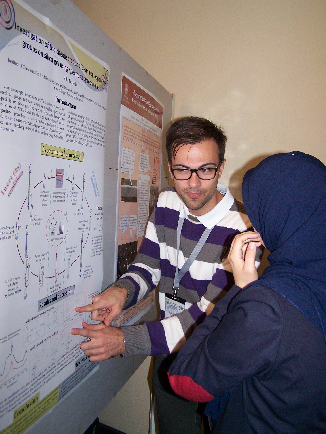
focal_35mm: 38
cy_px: 217
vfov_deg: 48.9
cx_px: 163
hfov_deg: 37.8
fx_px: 477
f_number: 2.8
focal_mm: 6.3
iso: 160
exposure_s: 1/60
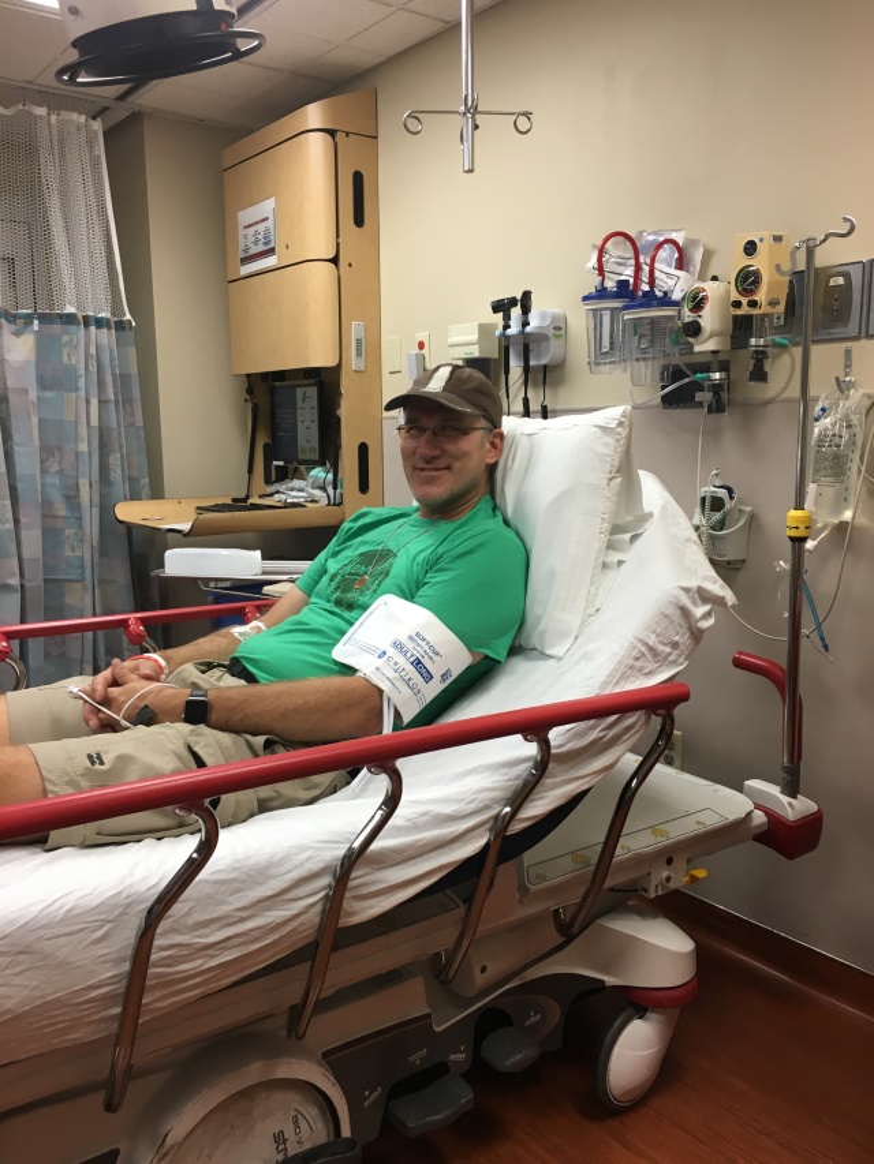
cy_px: 582
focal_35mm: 29
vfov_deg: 61.7
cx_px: 437
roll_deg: +2.2
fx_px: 976
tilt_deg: -7.6
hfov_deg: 48.2
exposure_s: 1/30
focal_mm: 4.15
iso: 50
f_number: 2.2
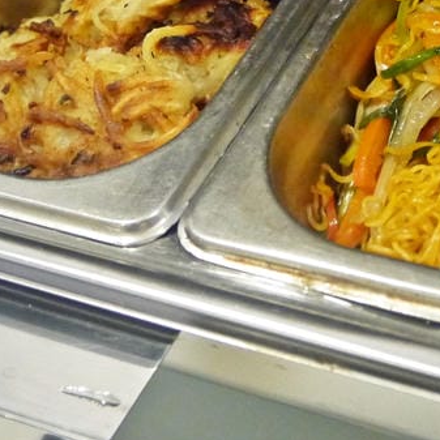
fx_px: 1266
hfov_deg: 19.7
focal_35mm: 88
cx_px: 256
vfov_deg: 19.2
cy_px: 0
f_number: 3.5
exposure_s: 1/60
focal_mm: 14
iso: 1600
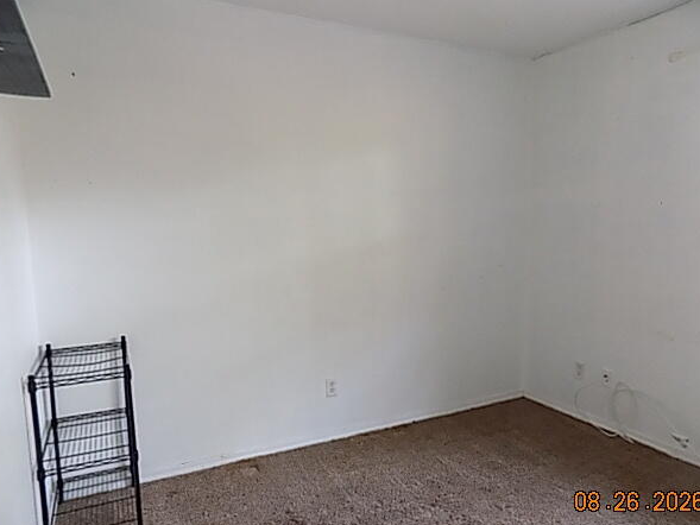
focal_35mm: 25
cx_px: 362
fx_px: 506
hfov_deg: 69.4
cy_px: 284
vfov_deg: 54.8
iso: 400
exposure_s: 1/30
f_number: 3.1
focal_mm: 4
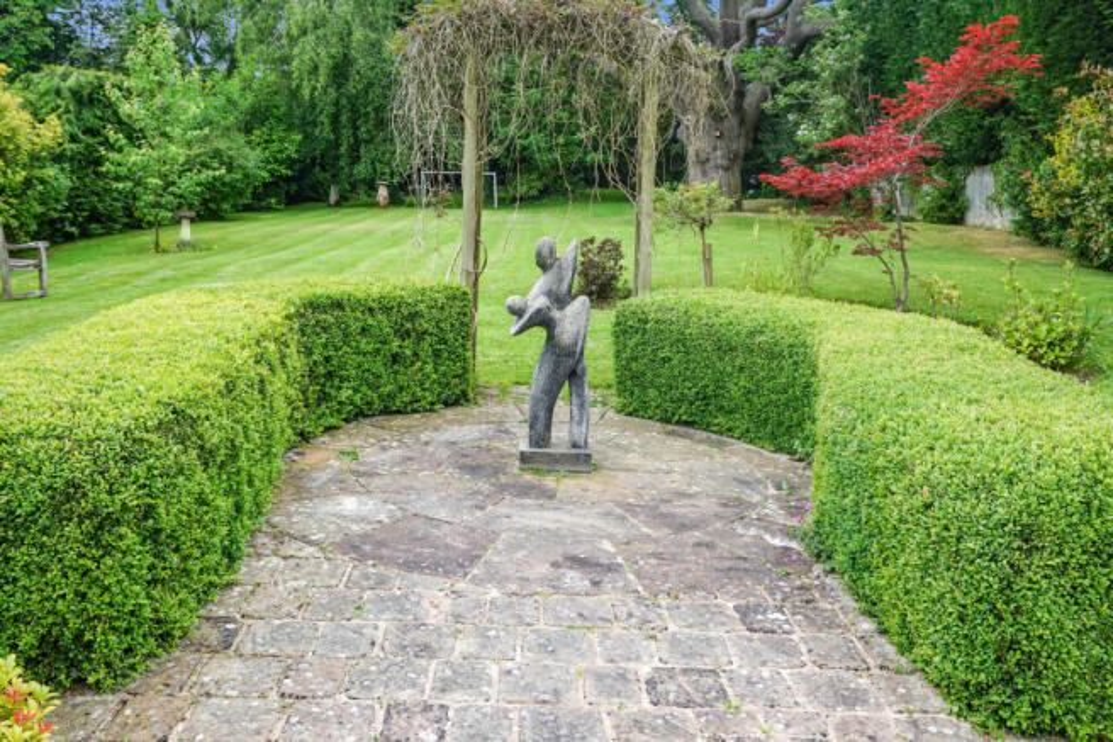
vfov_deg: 45.6
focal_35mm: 28
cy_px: 371
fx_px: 881
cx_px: 556
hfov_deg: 64.6
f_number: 7.1
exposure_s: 1/80
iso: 100
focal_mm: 19
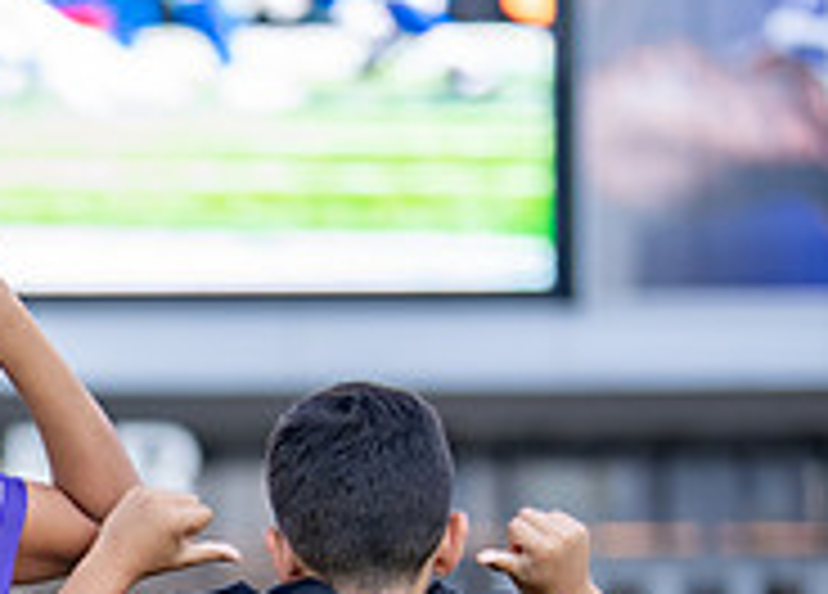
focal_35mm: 181
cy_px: 797
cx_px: -273
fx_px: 4263
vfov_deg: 7.9
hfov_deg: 10.8
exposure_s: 1/640
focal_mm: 50
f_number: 1.2
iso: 100
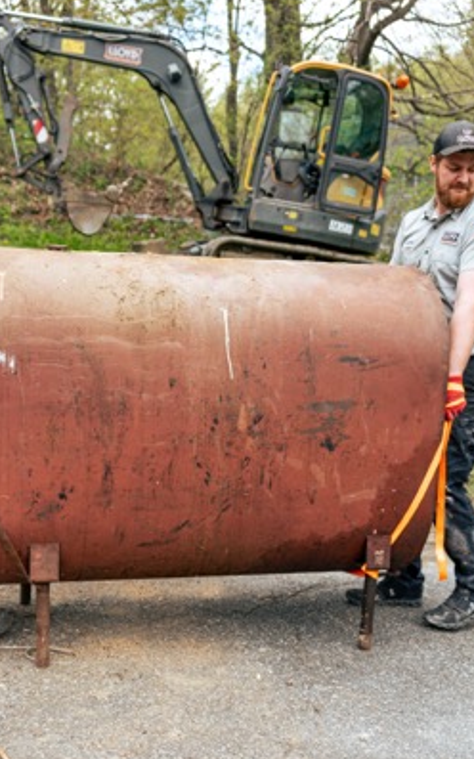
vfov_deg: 43.4
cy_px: 428
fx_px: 951
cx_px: 175
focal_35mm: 46
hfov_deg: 27.9
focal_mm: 28
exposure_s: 1/320
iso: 100
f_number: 2.8
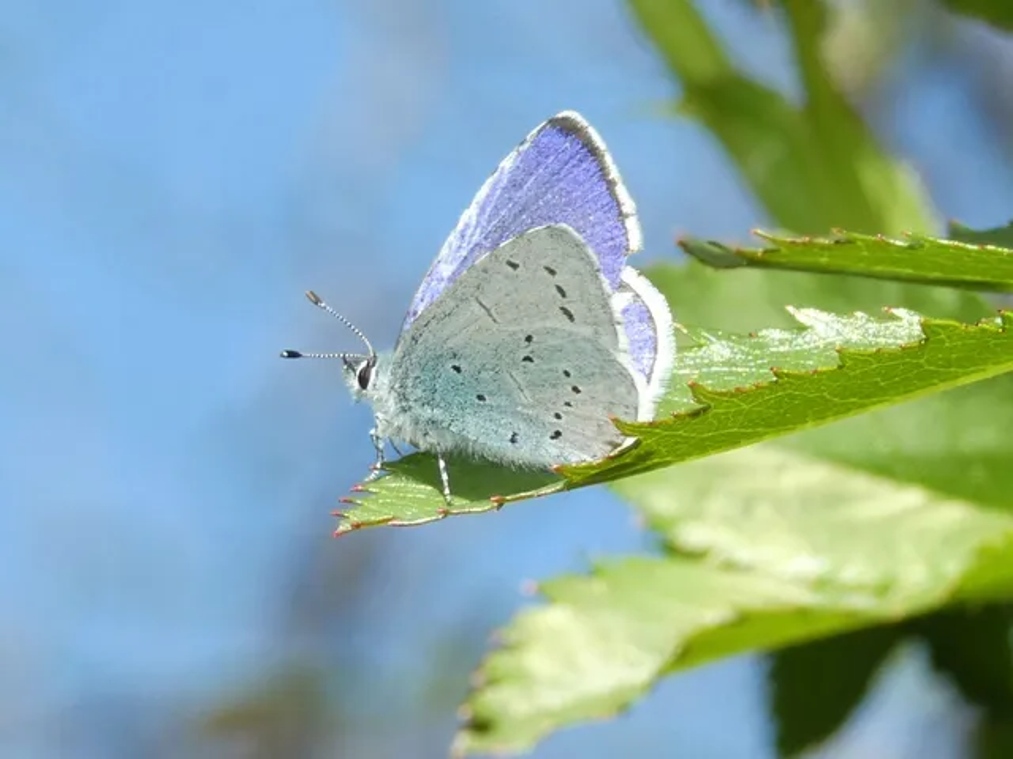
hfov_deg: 12.8
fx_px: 4507
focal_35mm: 154
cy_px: 380
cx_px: 506
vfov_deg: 9.6
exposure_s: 1/80
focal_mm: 27.5
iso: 80
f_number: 5.4
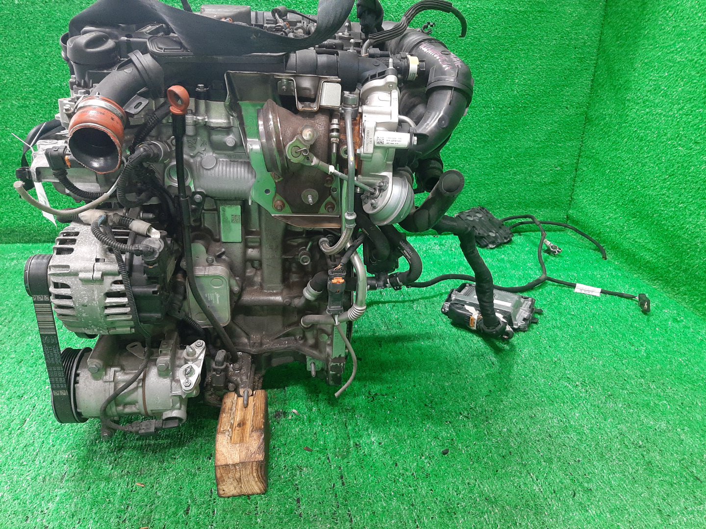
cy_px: 264
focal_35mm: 26
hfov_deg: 67.3
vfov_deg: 53.1
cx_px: 353
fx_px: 530
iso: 233
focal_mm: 3.93
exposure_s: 1/50
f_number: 1.7
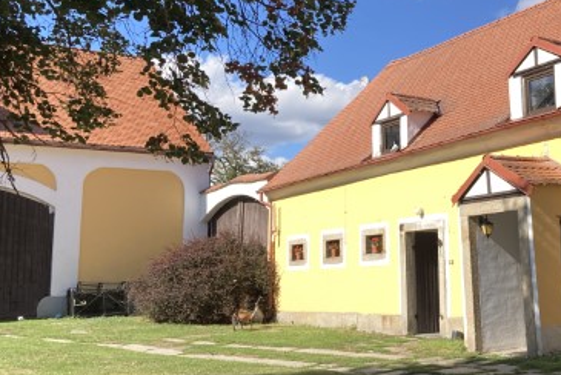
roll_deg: +1.5
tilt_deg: +11.1
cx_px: 406
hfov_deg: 38.1
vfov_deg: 26.4
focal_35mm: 51
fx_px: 795
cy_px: 140
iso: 20
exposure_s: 1/1799
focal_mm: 3.99
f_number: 1.8
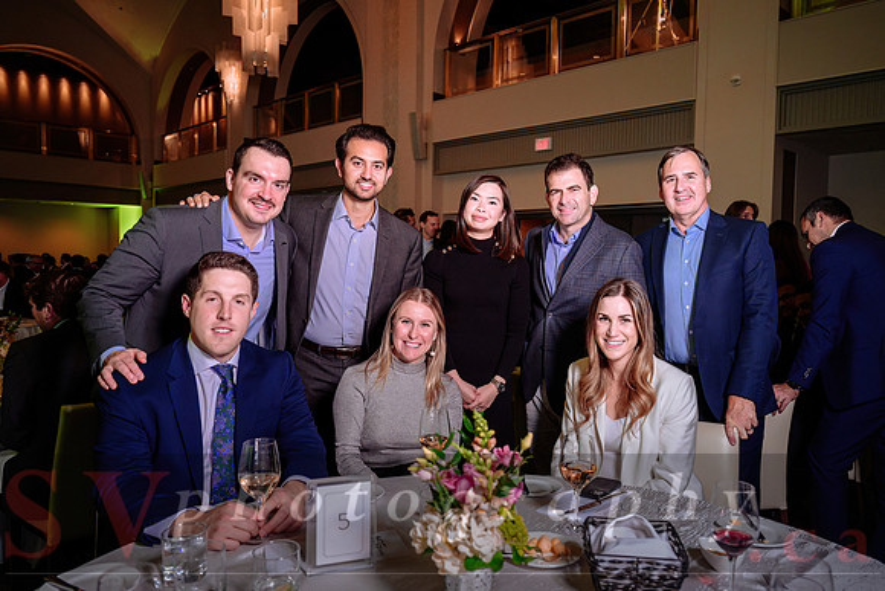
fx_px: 664
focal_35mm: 27
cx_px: 498
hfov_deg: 67.1
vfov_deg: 48.0
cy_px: 296
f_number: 3.5
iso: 1000
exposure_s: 1/125
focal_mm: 24
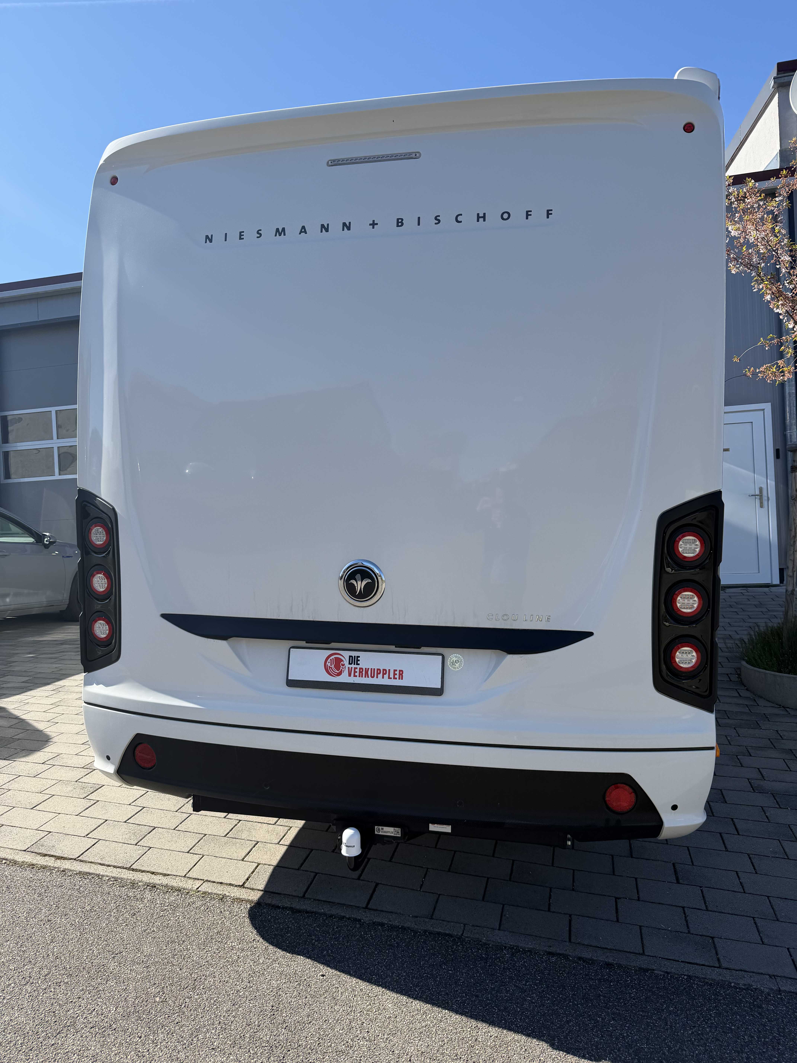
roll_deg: +2.4
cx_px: 398
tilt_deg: -0.3
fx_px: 737
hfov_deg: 56.8
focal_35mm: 24
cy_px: 532
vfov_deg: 71.6
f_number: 1.78
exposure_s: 1/2611
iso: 80
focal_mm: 6.76
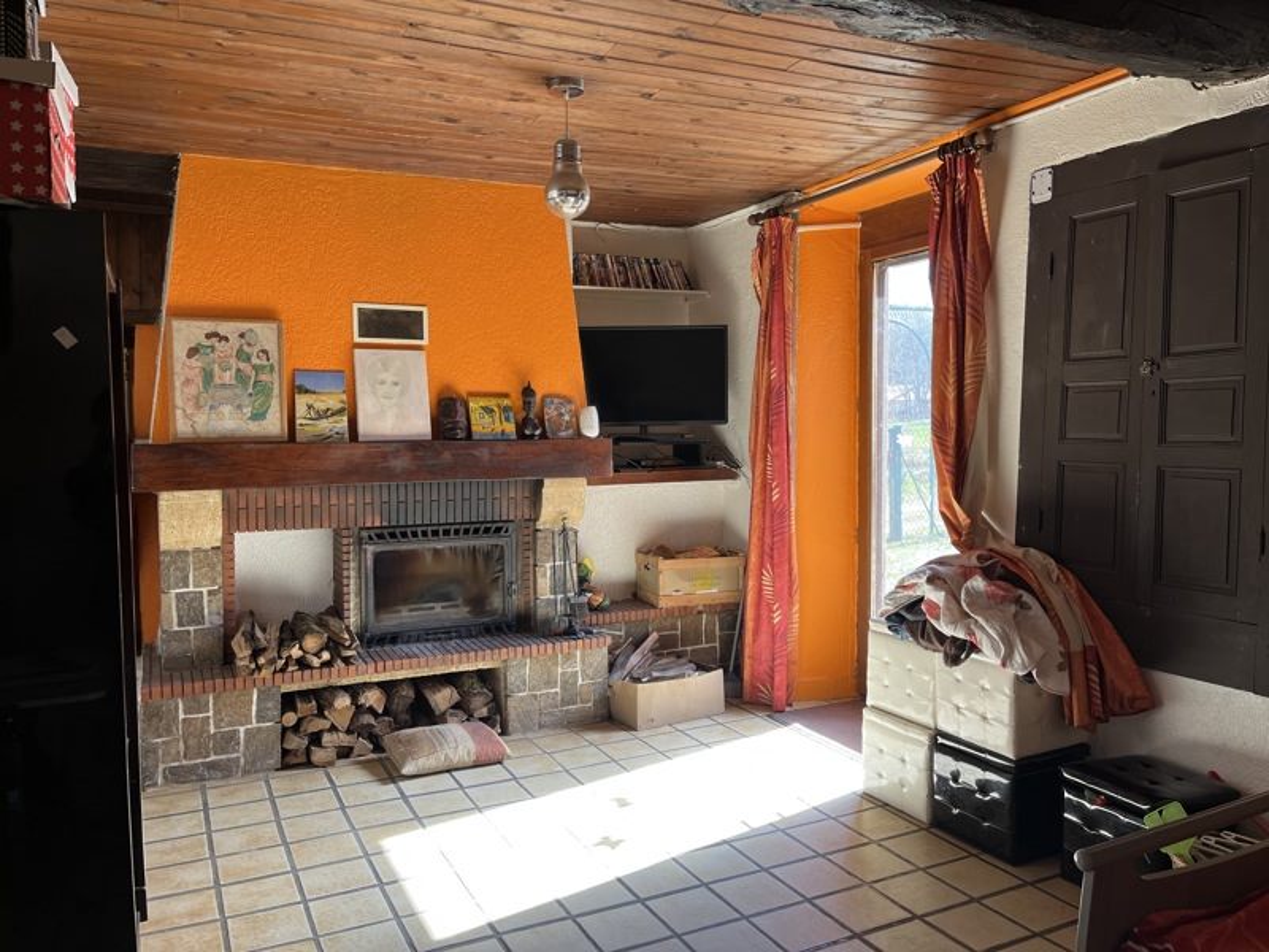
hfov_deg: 67.3
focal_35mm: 26
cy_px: 476
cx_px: 634
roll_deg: +0.8
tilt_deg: -2.3
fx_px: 953
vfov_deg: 53.1
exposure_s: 1/122
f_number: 1.6
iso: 50
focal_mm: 5.1
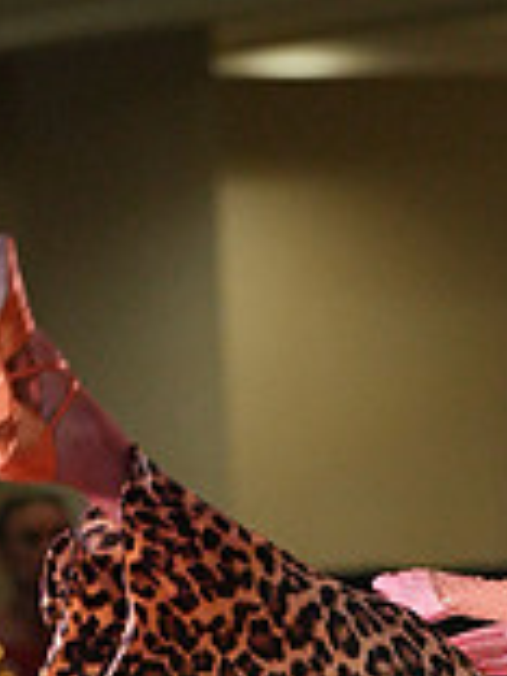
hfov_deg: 3.0
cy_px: 1044
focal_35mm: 498
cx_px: 769
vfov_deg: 4.0
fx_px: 9725
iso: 2500
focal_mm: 139
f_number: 4
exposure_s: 1/500
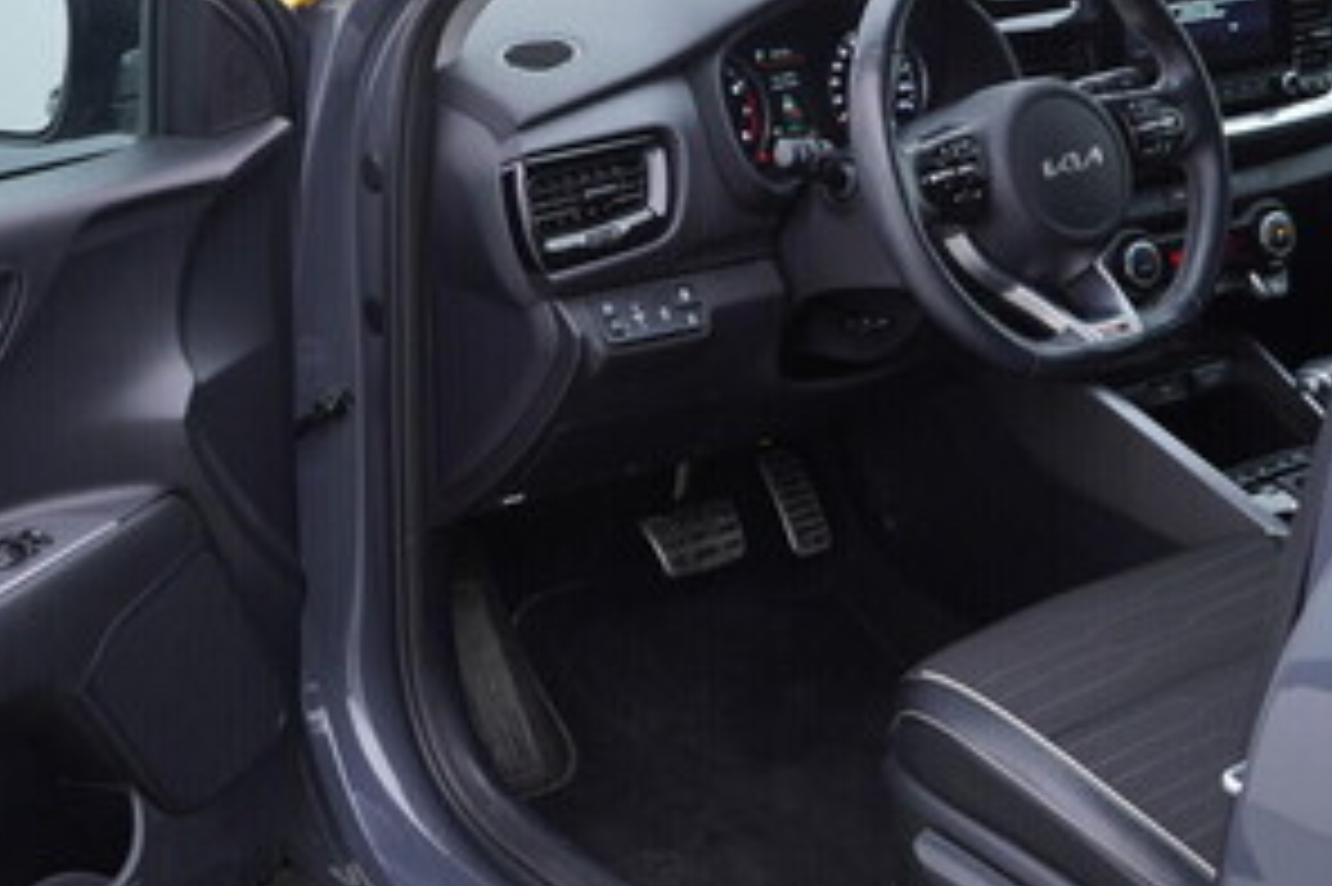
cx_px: 626
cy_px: 232
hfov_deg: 30.1
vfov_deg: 20.1
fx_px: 2478
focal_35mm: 67
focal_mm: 24
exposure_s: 1/50
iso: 125
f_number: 3.2
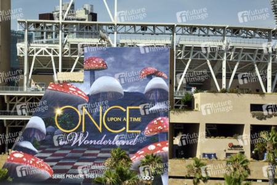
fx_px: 808
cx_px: 138
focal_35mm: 105
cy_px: 92
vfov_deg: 13.0
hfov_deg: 19.5
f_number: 5.3
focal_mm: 70
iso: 800
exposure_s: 1/3200
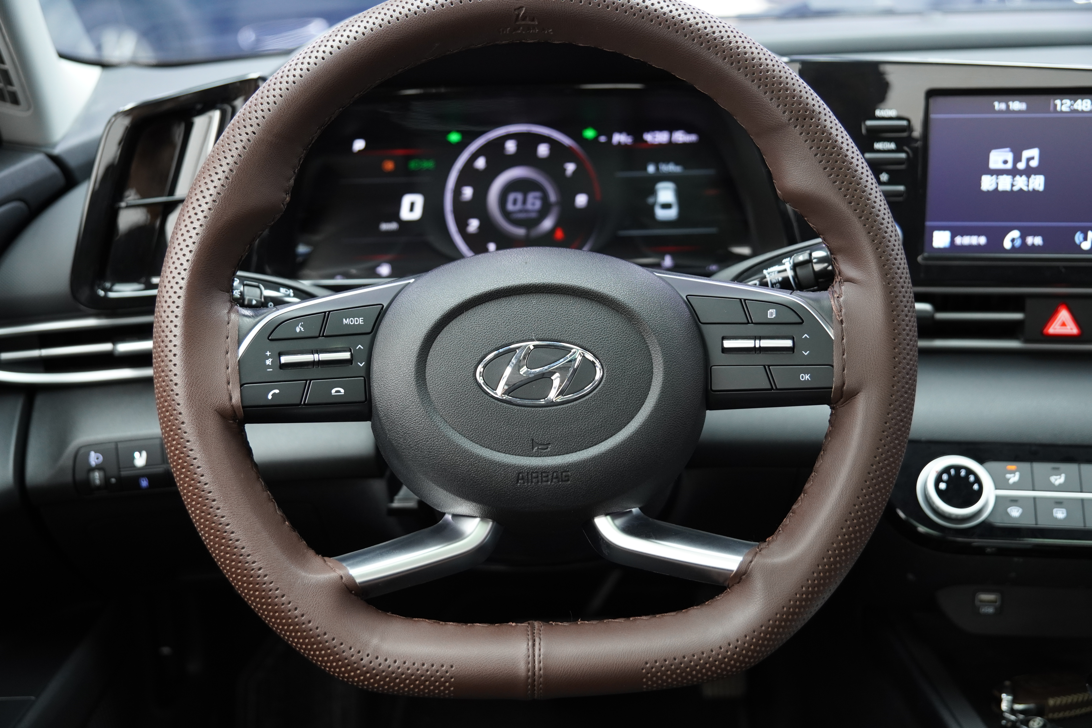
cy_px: 364
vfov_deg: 31.9
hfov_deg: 46.4
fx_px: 1274
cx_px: 546
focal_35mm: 42
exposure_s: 1/40
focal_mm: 28
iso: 640
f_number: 2.8
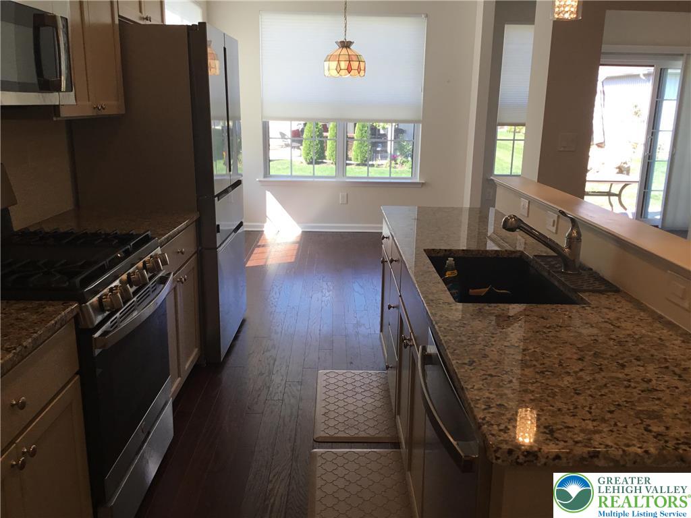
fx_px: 619
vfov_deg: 45.4
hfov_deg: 58.4
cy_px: 259
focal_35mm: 31
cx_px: 346
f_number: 2.4
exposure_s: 1/120
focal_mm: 3.3
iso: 40
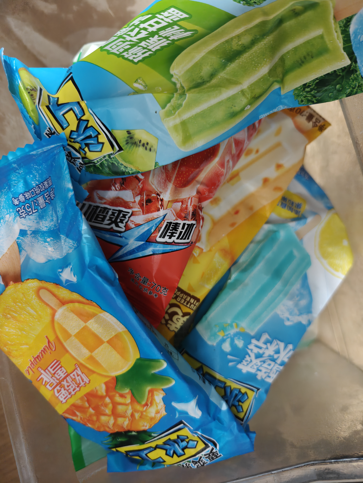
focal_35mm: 23
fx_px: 322
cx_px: 182
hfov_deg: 58.9
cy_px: 242
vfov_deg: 73.9
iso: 1600
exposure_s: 1/50
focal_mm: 6.06
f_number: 1.6
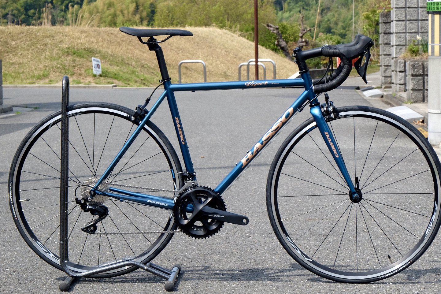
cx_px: 227
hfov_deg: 23.4
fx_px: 1066
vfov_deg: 15.7
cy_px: 146
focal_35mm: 87
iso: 800
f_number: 13
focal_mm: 55
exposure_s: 1/400
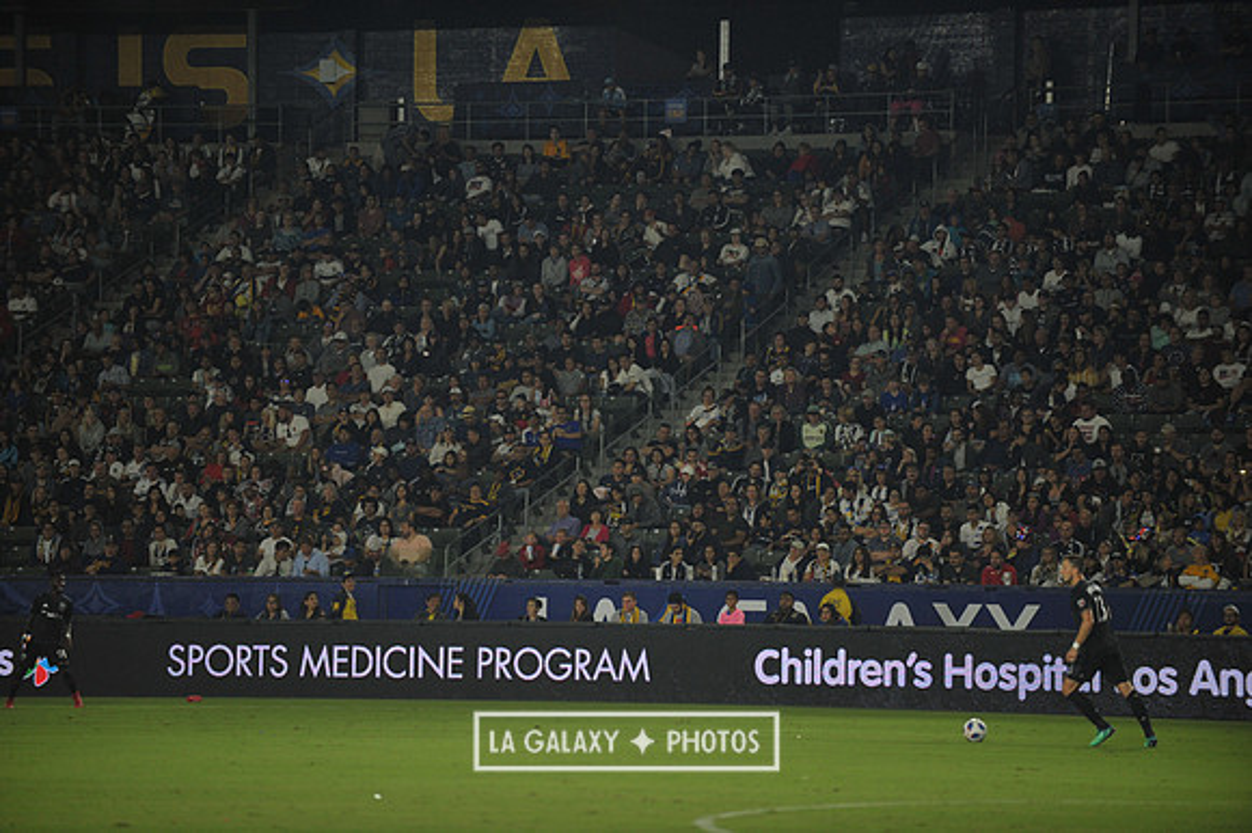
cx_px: 626
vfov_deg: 6.9
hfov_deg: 10.3
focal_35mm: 200
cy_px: 416
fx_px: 6951
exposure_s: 1/1250
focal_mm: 200
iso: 1250
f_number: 2.8
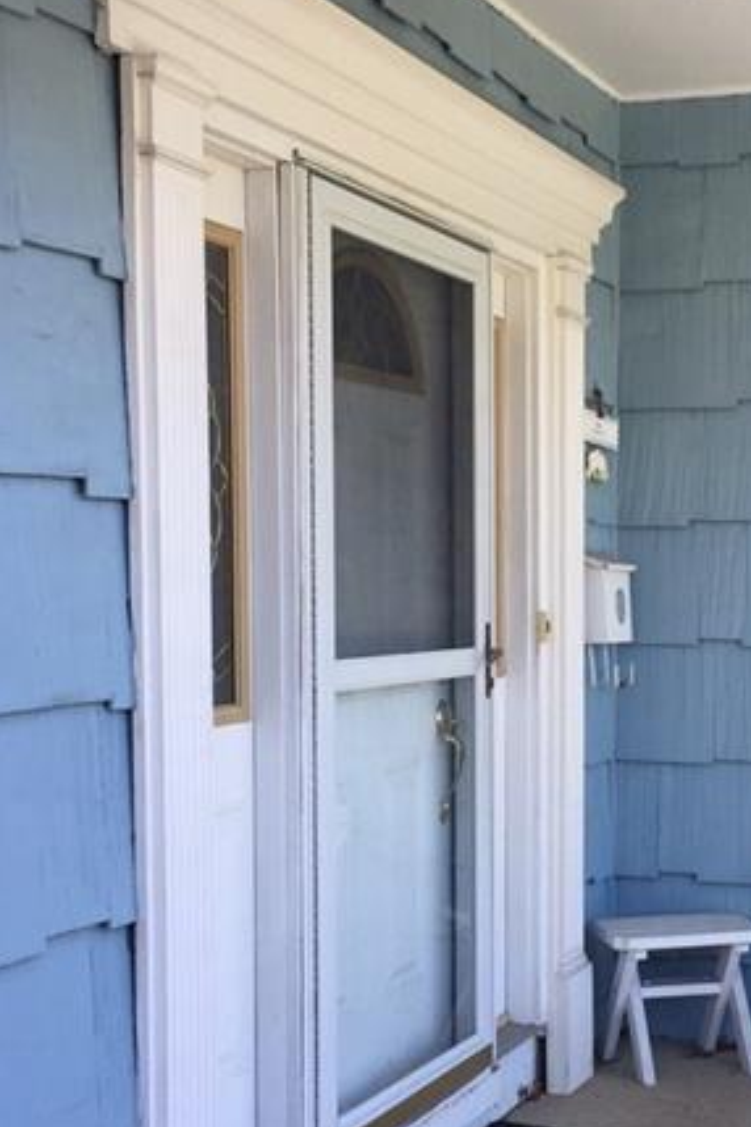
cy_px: 636
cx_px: 620
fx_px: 1690
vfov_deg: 36.8
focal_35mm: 54
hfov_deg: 24.6
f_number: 2.2
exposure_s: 1/237
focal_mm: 4.15
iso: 32
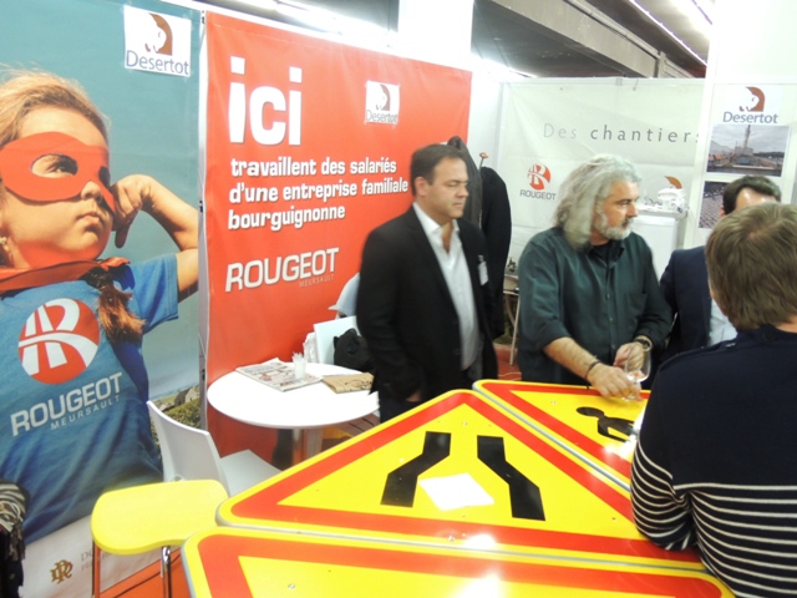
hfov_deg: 60.0
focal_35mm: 30
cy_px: 299
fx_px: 691
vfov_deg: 46.8
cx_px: 398
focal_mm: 5.3
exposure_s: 1/13
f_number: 3.1
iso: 400
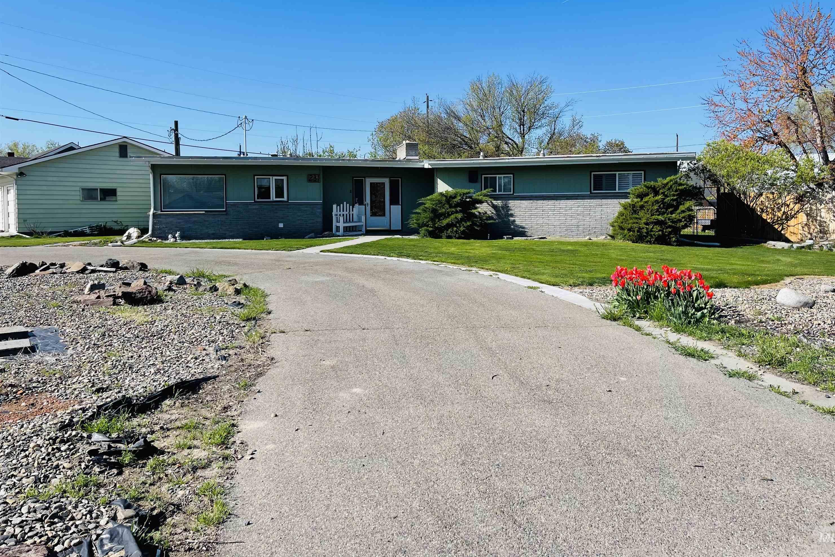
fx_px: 626
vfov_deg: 47.7
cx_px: 433
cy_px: 233
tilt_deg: -2.4
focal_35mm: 27
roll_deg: +0.8
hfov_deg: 67.4
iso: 32
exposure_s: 1/3344
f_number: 1.6
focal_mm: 5.1
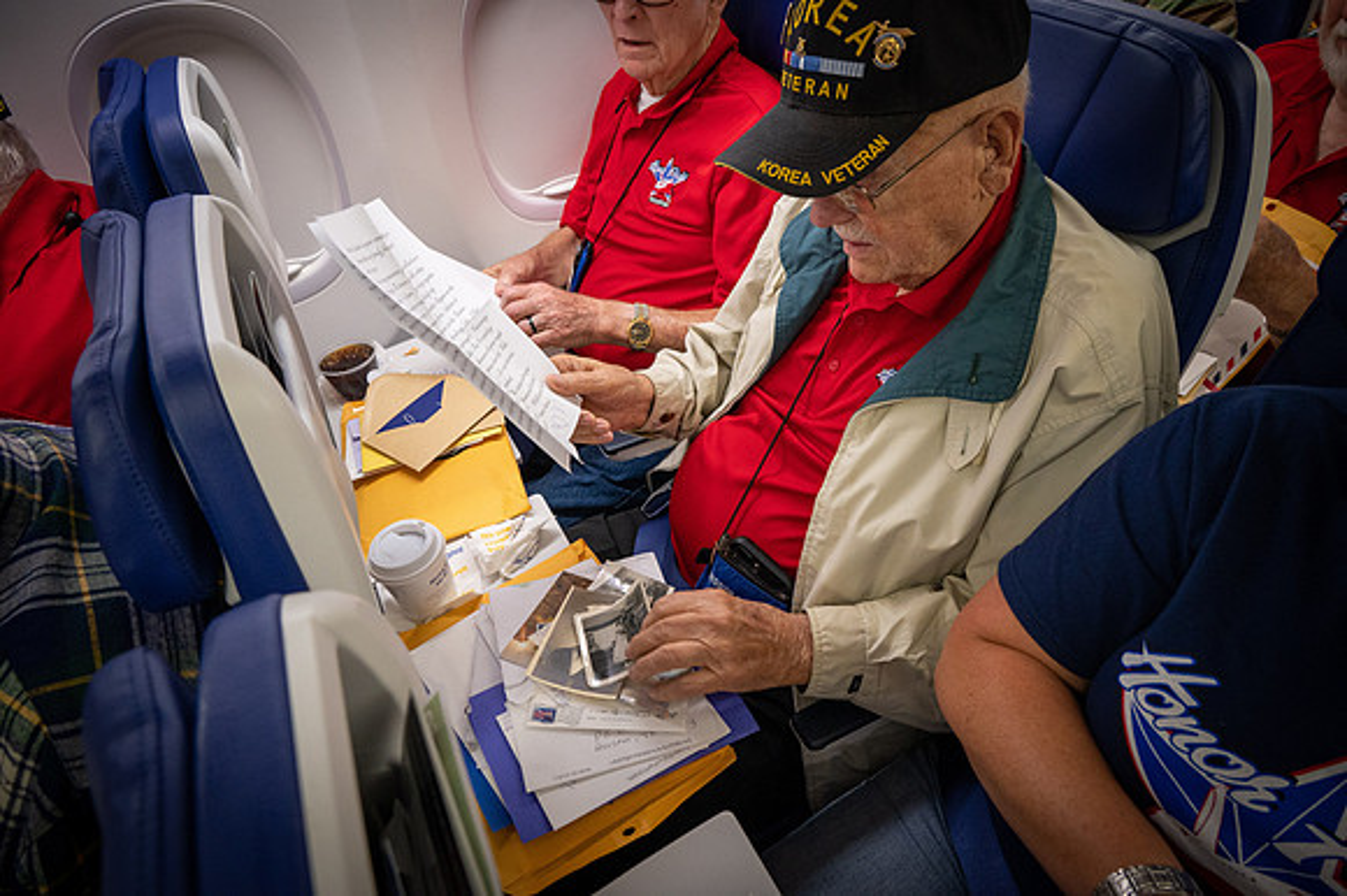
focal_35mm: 24
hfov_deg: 73.8
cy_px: 448
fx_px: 897
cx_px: 674
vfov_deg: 53.1
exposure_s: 1/60
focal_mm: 24
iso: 5000
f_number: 6.3
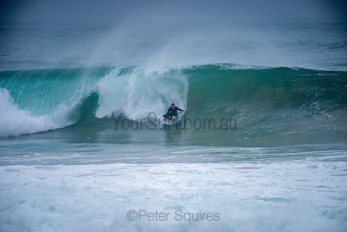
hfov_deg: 4.1
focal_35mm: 500
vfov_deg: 2.8
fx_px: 4820
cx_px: 174
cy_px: 116
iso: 220
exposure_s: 1/1000
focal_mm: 500
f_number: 5.6
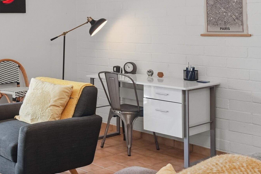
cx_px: -18
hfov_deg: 32.8
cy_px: 19
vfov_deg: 24.4
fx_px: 391
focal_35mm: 54
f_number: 10
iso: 250
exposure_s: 1/30
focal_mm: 16
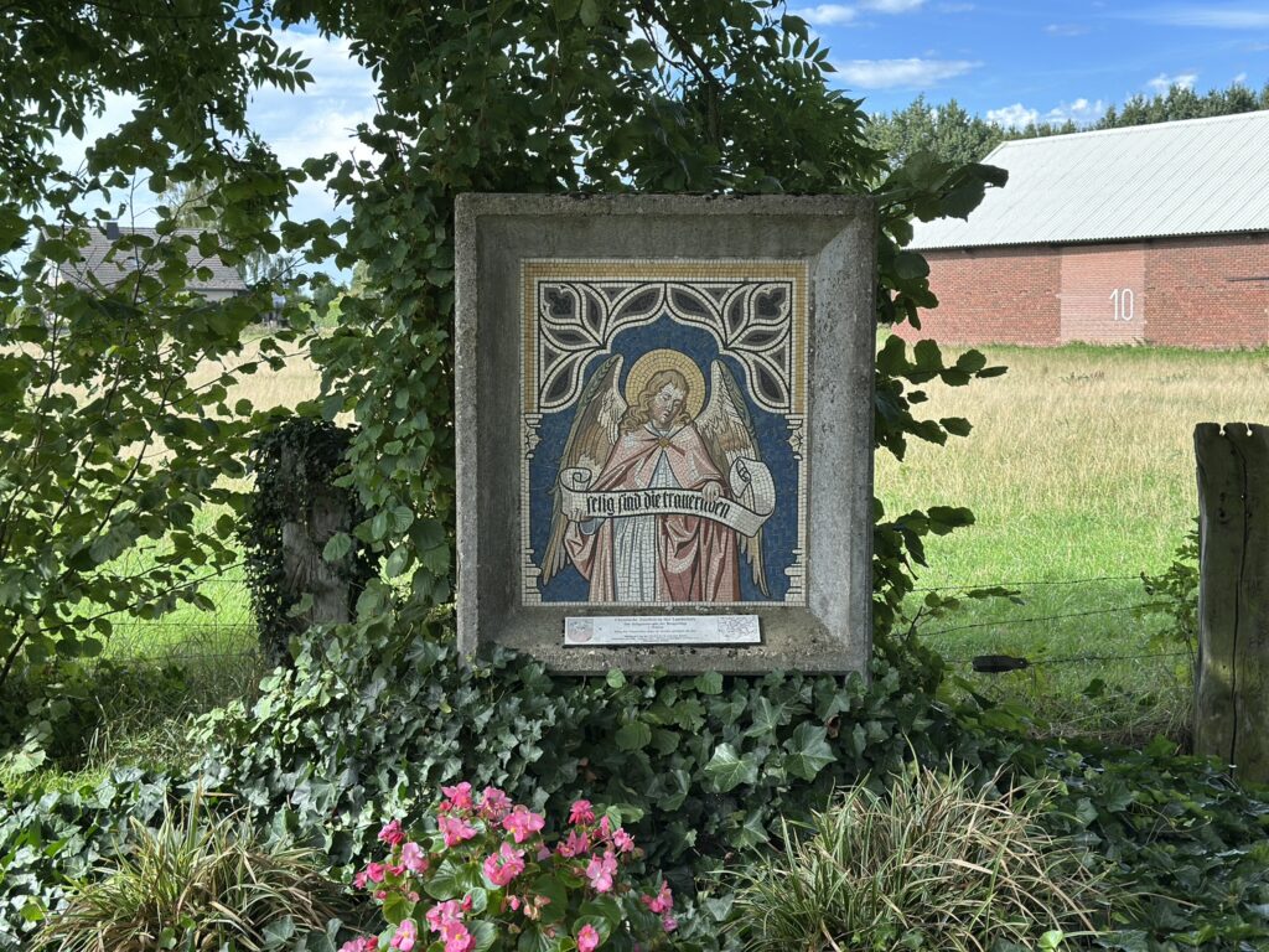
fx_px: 1760
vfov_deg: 30.3
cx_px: 634
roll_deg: +0.3
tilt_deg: -5.4
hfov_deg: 39.7
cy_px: 476
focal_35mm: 48
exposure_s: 1/1133
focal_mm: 6.86
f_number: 1.78
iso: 80
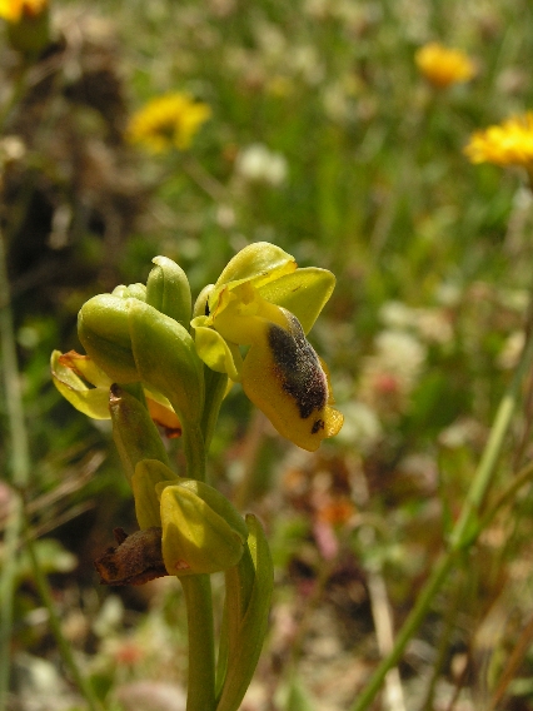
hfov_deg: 21.9
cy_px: 356
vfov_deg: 29.0
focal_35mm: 67
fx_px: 1376
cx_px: 266
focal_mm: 11.1
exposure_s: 1/500
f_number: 5.6
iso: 50
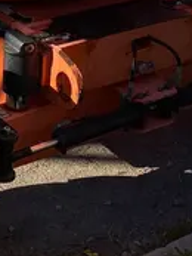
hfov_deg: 13.5
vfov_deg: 16.9
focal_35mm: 110
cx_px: 77
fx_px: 812
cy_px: -75
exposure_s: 1/2688
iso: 32
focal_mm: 4.25
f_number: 1.8
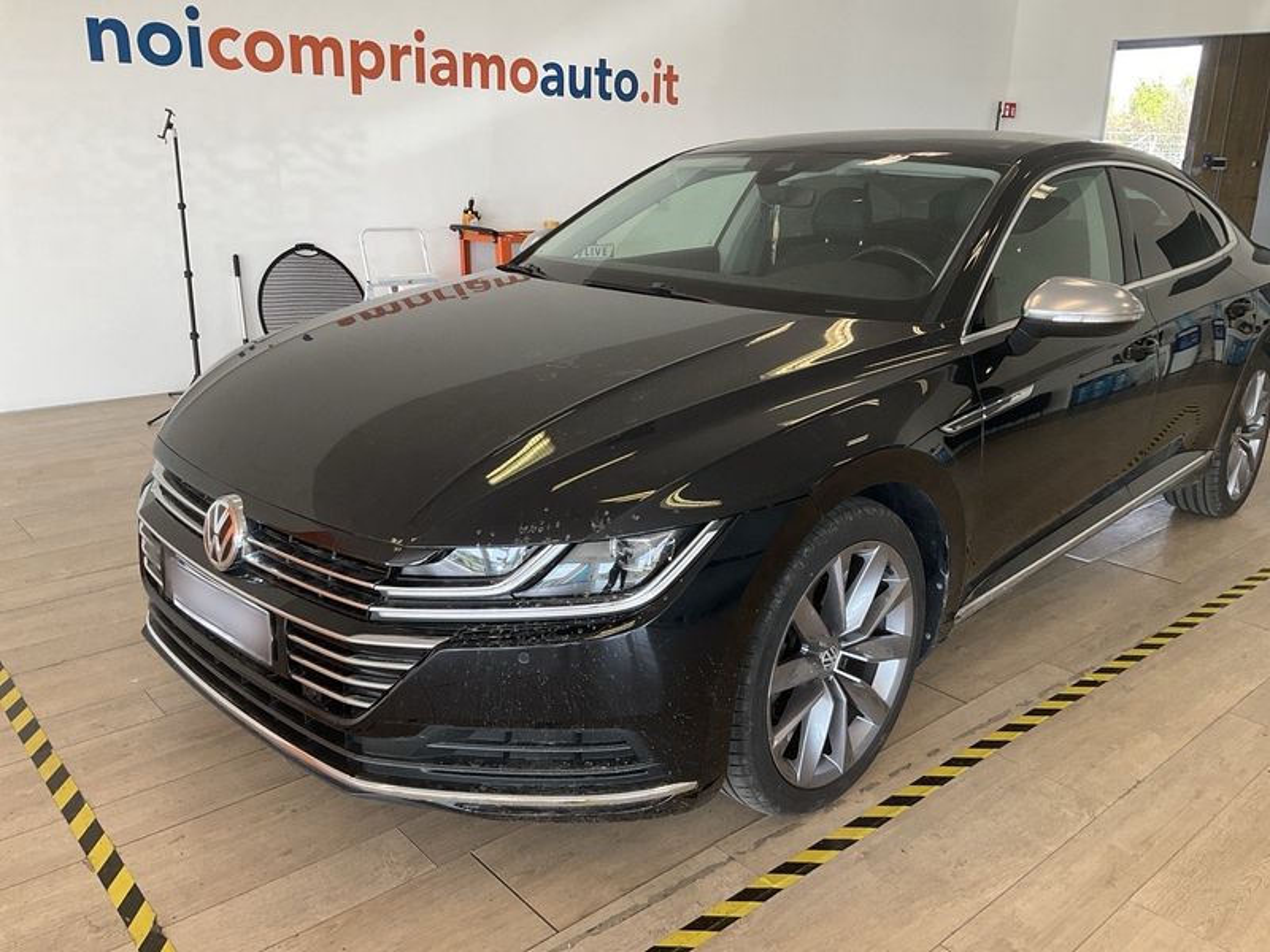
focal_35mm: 29
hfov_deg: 61.7
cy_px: 476
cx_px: 635
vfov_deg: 48.2
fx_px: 1064
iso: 32
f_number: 1.8
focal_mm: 3
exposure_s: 1/100
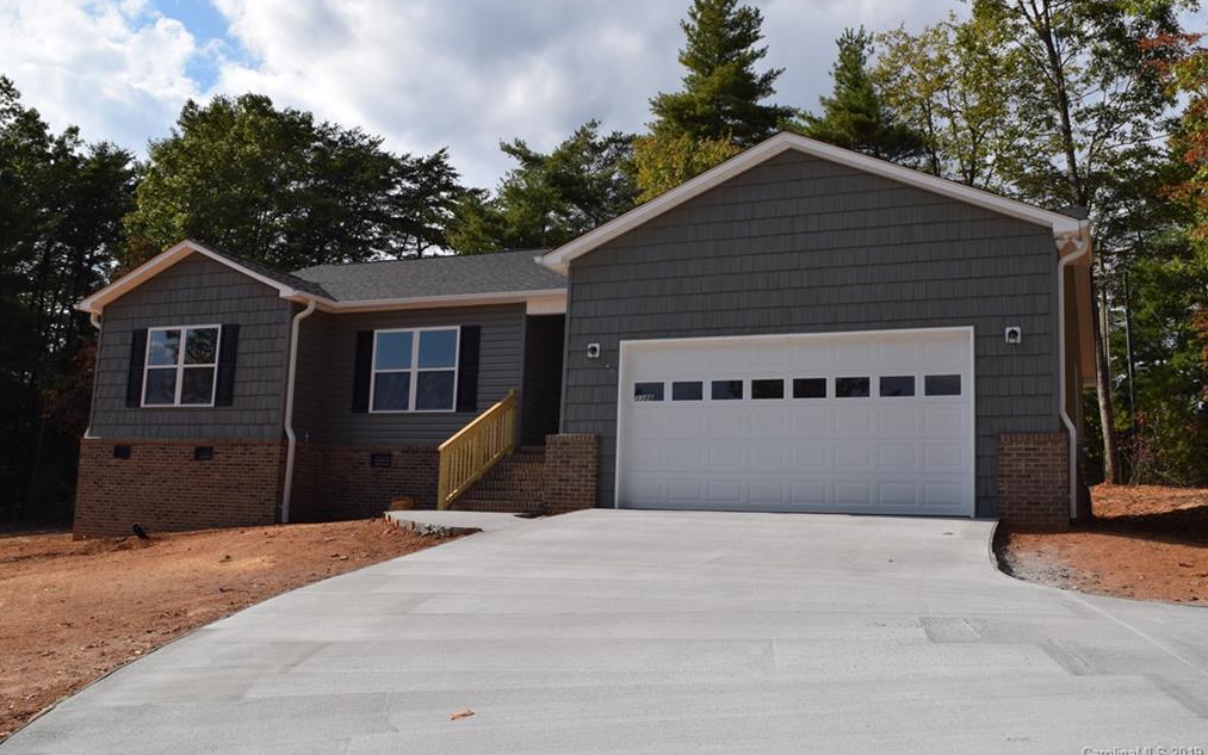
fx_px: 1119
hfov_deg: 56.7
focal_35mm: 34
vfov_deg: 37.3
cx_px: 600
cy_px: 357
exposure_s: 1/200
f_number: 13
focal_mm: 22
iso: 100
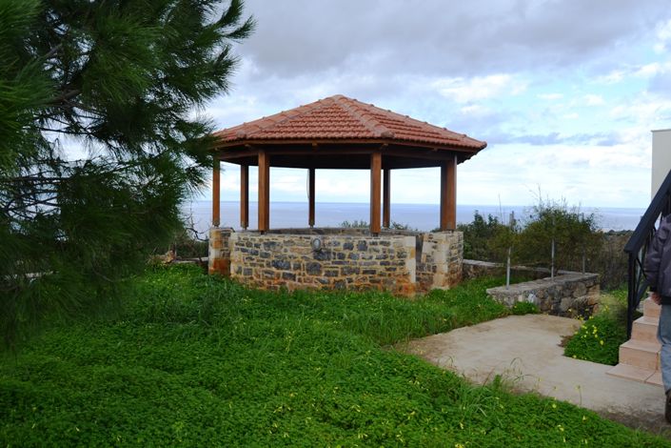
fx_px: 503
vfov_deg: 47.9
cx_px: 336
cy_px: 224
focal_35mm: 27
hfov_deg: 67.4
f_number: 6.3
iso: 100
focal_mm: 18
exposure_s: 1/160
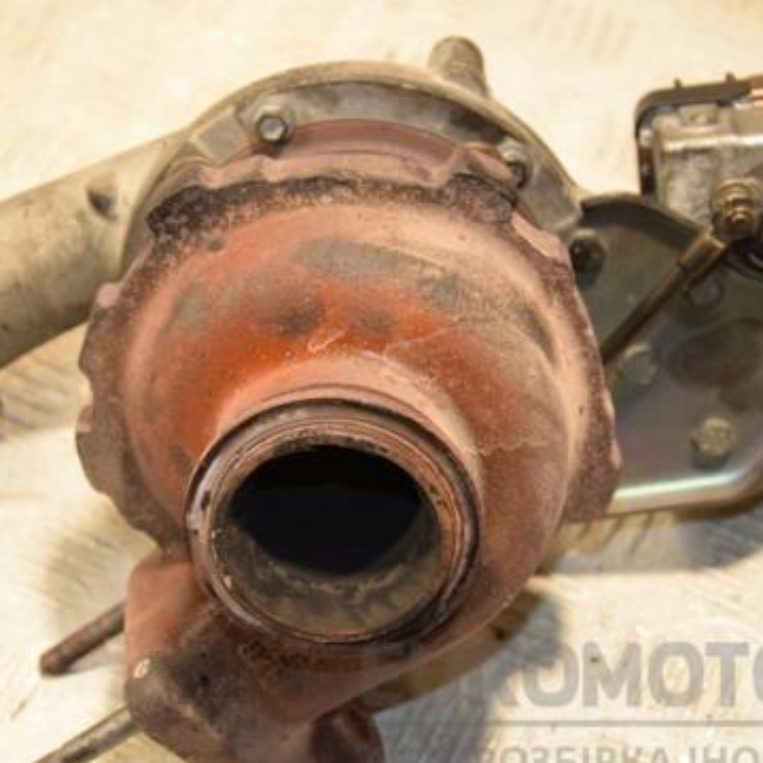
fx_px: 2387
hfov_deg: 18.2
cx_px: 322
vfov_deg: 18.2
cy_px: 392
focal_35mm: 96
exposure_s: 1/160
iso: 800
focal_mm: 45
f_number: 4.8
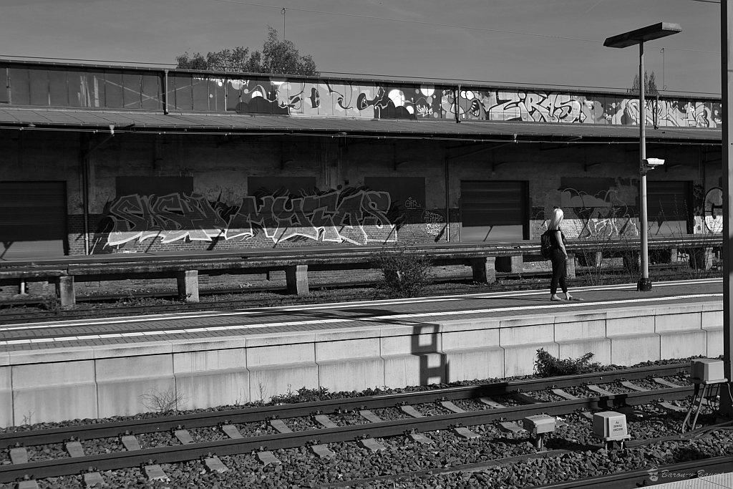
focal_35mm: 44
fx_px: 886
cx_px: 366
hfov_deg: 45.0
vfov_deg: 30.9
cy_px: 244
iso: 100
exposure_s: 1/800
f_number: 7.1
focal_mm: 29
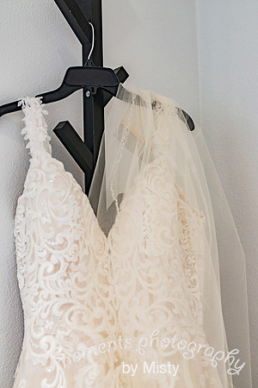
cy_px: 194
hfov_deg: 16.1
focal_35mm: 85
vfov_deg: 23.9
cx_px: 129
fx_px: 914
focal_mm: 85
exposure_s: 1/160
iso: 500
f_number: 2.8
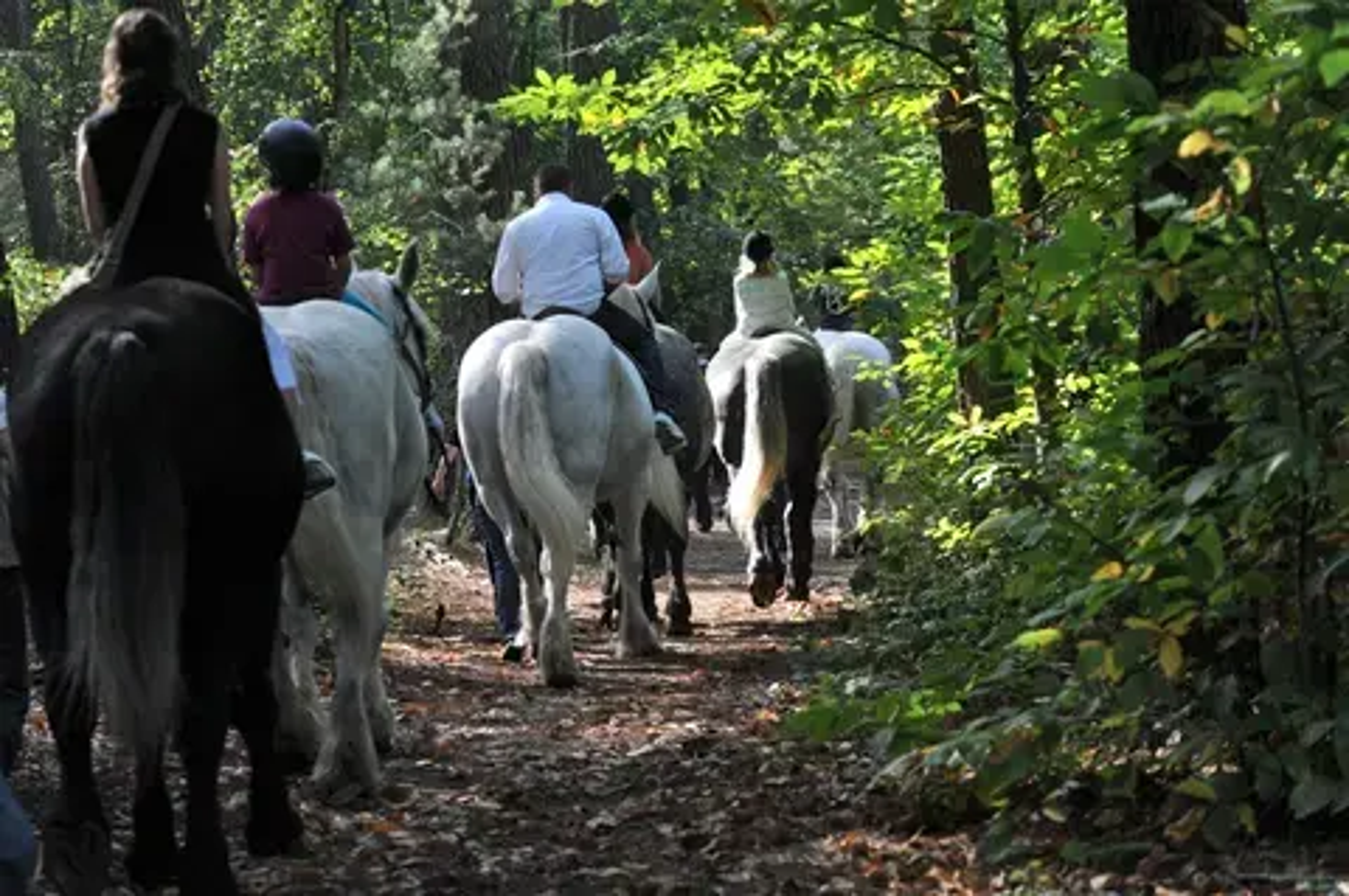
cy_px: 448
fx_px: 4866
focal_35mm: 130
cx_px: 674
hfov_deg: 15.8
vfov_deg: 10.5
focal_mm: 130
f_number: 7.1
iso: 250
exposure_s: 1/200
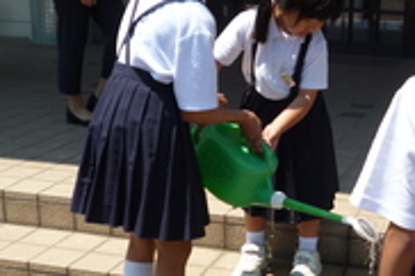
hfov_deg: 30.4
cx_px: 355
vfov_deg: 21.2
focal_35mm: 64
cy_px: 164
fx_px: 737
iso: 100
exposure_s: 1/1000
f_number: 2.9
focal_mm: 5.7
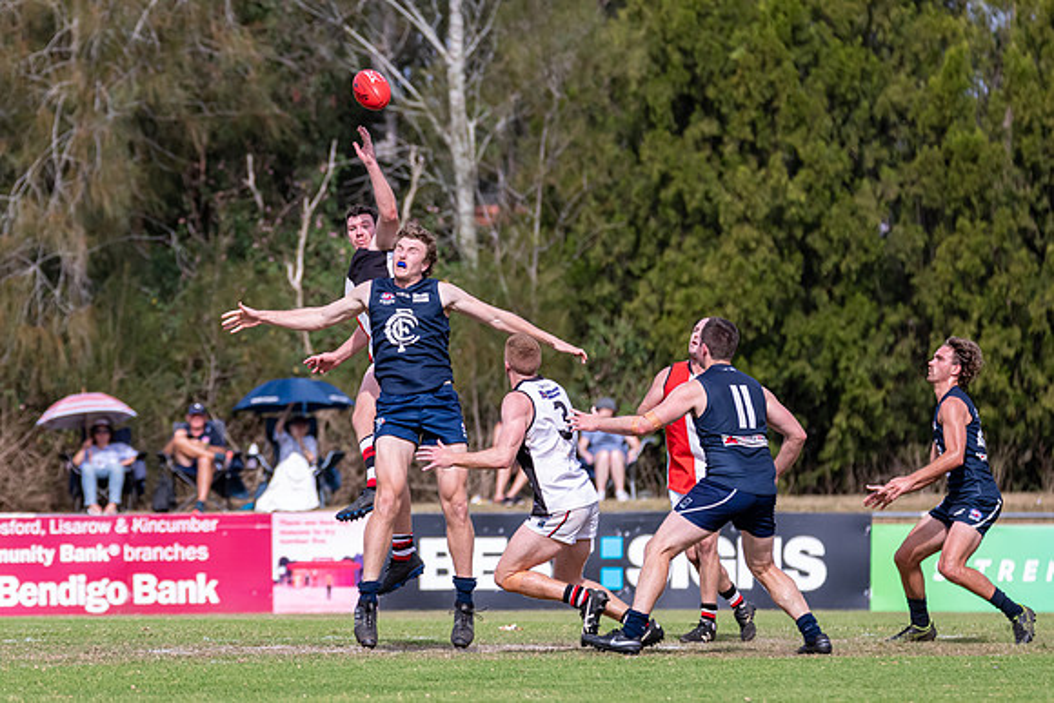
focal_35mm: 461
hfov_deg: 4.5
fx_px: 13493
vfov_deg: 3.0
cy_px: 286
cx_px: 405
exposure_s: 1/3200
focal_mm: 320
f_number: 6.3
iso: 800
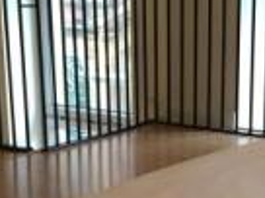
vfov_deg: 11.6
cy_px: 269
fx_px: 949
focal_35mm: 124
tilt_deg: -19.1
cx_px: 190
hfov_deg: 15.8
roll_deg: -0.1
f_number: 2.2
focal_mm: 4.15
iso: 80
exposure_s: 1/33
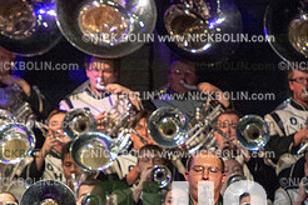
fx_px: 5441
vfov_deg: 2.2
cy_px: 240
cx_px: 178
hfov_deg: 3.2
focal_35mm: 636
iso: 8000
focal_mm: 270
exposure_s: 1/400
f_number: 5.6
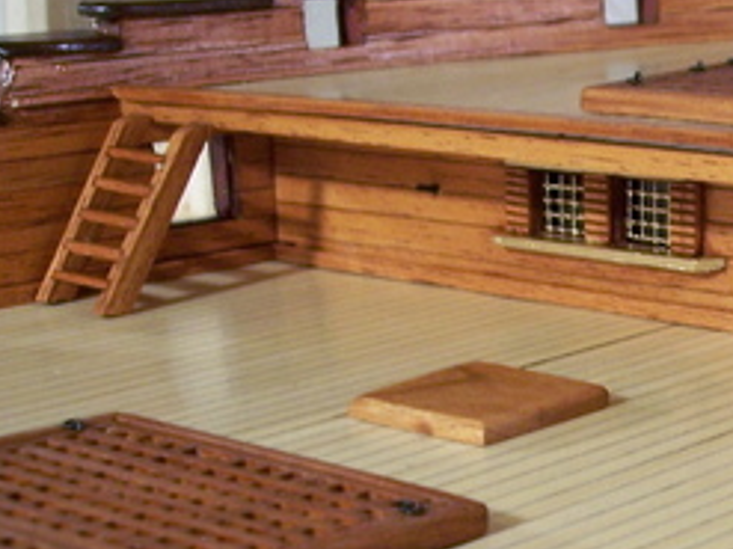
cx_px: 819
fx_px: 2138
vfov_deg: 14.6
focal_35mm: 101
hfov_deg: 18.7
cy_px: 315
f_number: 3.4
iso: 140
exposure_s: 1/30
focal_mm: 8
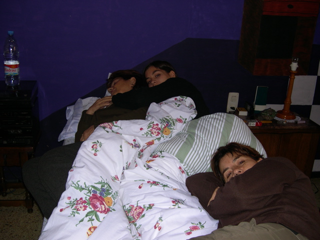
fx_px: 351
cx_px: 160
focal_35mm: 38
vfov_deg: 37.7
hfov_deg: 49.0
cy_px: 120
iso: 100
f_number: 2.8
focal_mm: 8
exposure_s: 1/60
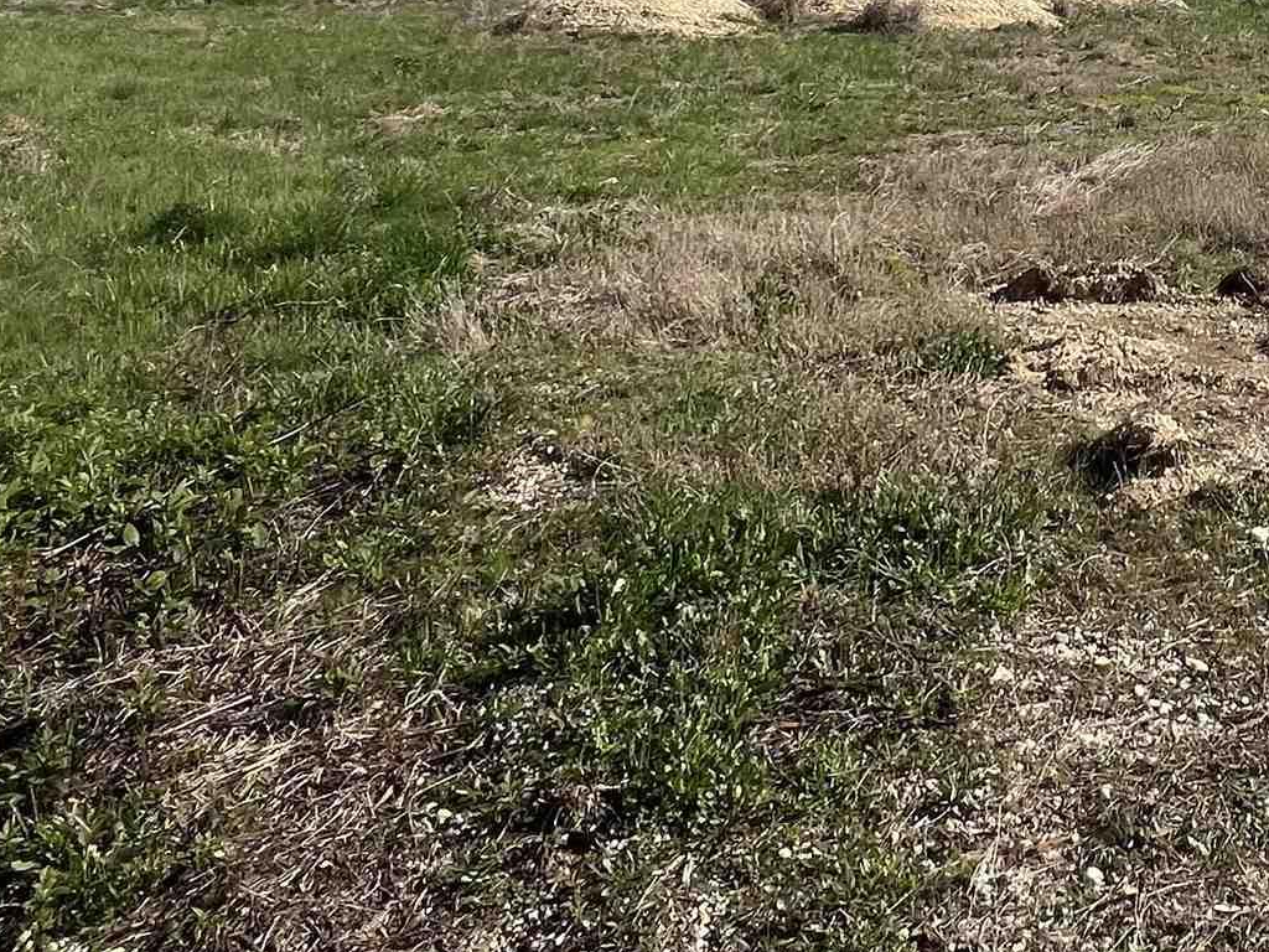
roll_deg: +0.4
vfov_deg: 33.1
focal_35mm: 39
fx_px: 1430
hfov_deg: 42.2
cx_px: 1236
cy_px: -45
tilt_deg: -0.2
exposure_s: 1/2179
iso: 32
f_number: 1.8
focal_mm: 1.57
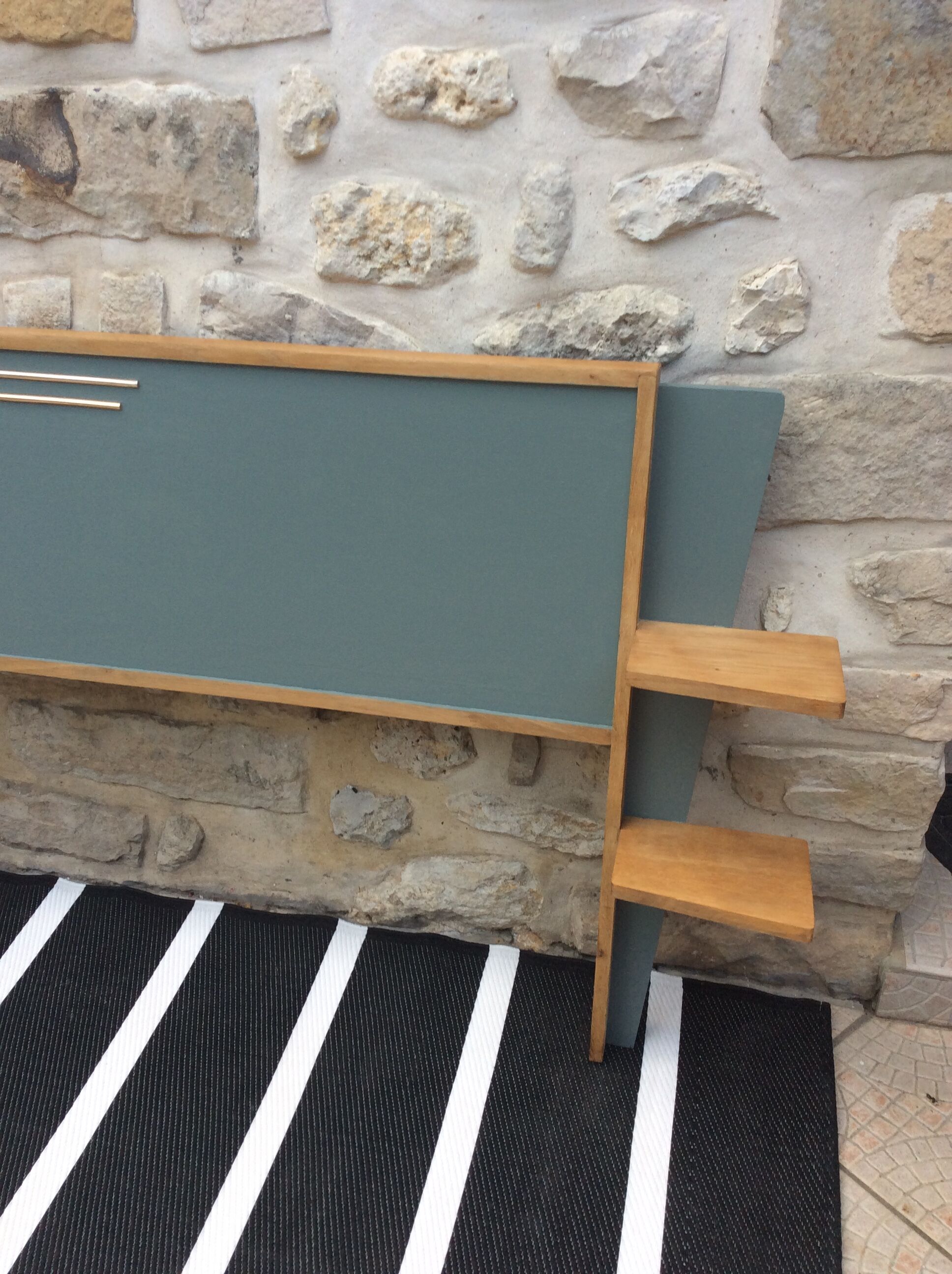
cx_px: 476
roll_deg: -1.1
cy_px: 637
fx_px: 1177
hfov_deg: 44.1
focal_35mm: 32
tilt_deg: -30.4
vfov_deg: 56.9
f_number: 2.4
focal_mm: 3.3
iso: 32
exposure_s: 1/100
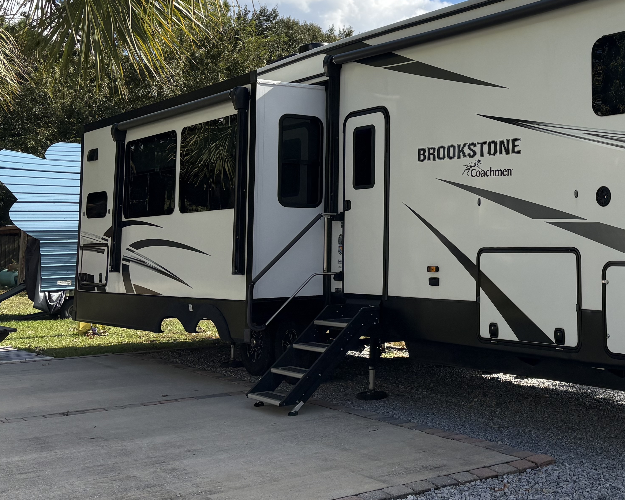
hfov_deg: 35.5
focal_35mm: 49
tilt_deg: +5.8
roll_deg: +1.0
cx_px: 578
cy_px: 163
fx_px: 906
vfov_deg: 30.6
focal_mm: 5.96
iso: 64
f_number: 1.6
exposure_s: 1/4950
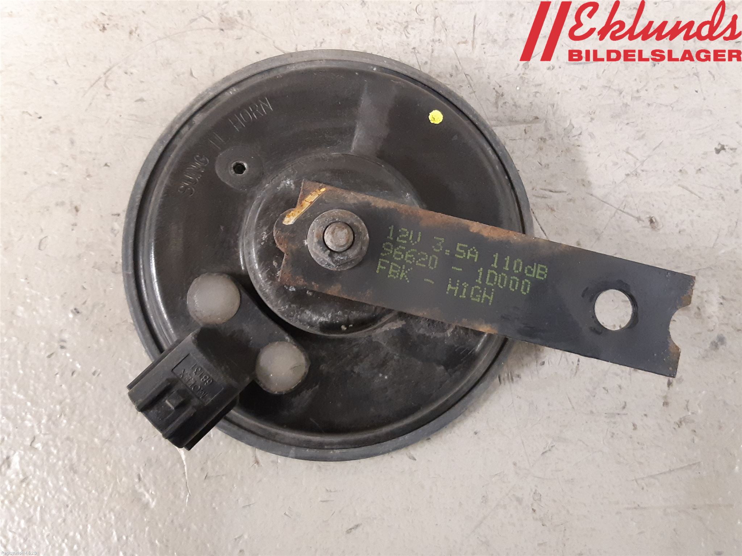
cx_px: 371
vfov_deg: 53.1
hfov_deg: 67.3
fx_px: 557
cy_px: 278
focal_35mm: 26
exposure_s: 1/25
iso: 320
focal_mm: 3.93
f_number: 1.7
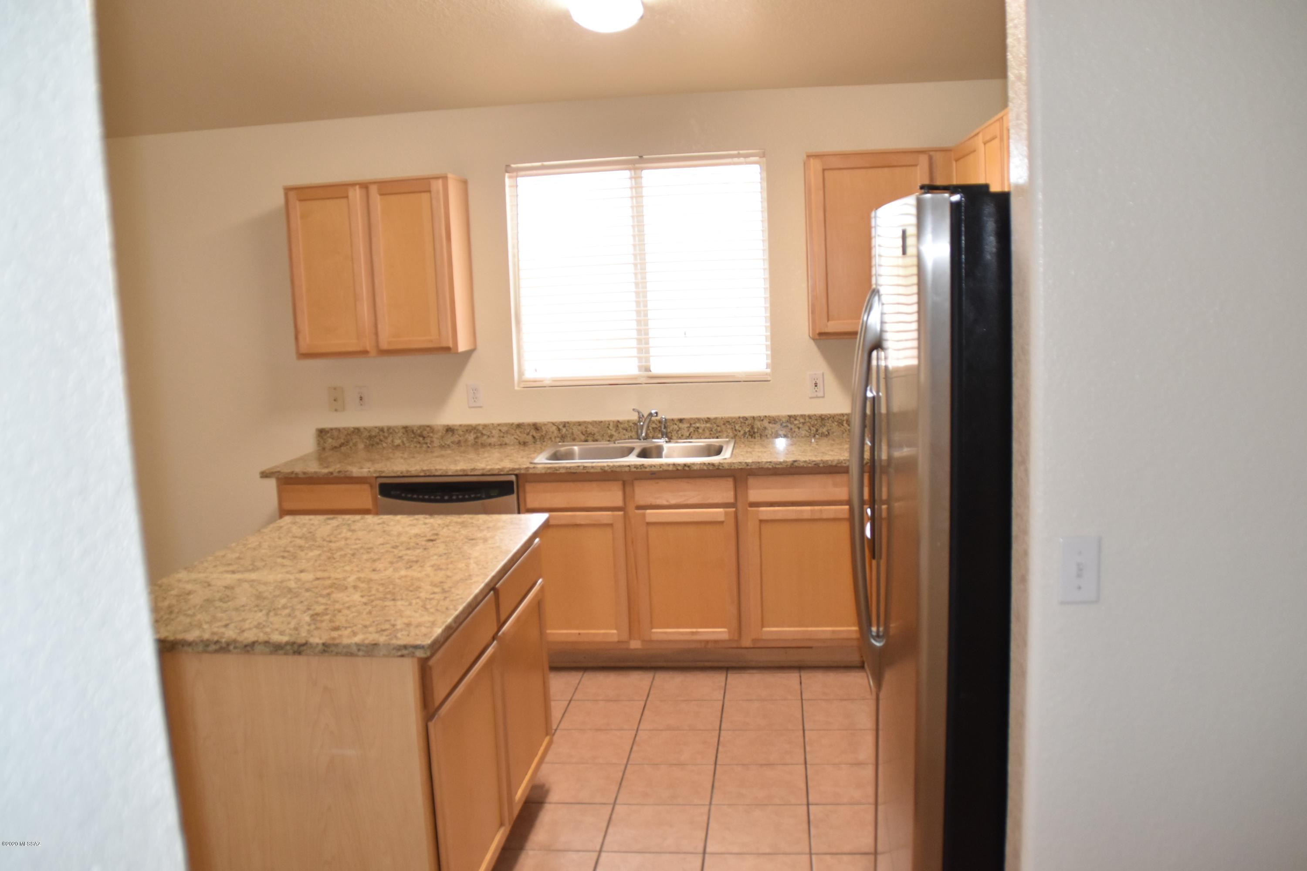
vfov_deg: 47.9
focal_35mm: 27
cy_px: 436
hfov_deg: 67.4
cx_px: 654
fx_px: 980
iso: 1000
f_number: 3.5
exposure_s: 1/125
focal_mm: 18
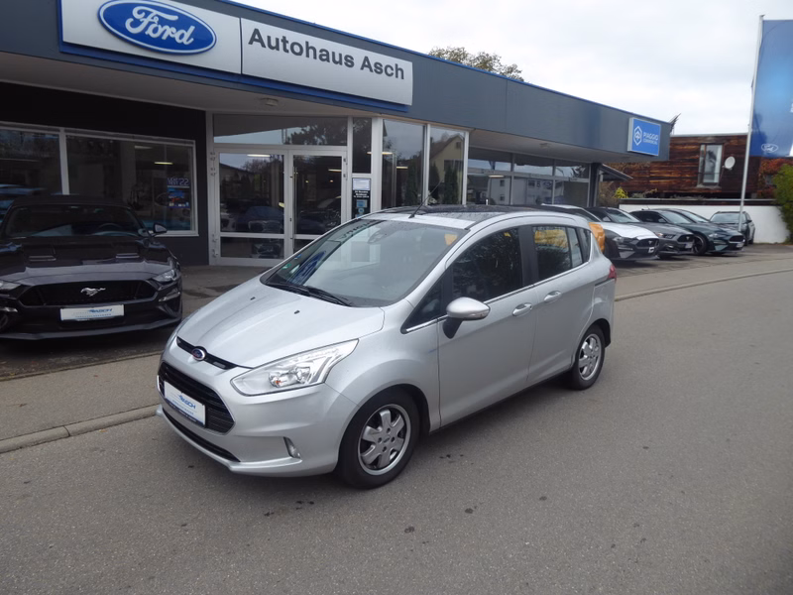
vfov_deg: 56.8
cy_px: 298
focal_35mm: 24
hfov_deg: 71.6
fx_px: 550
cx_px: 396
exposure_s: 1/250
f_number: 3.3
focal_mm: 4.3
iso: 80
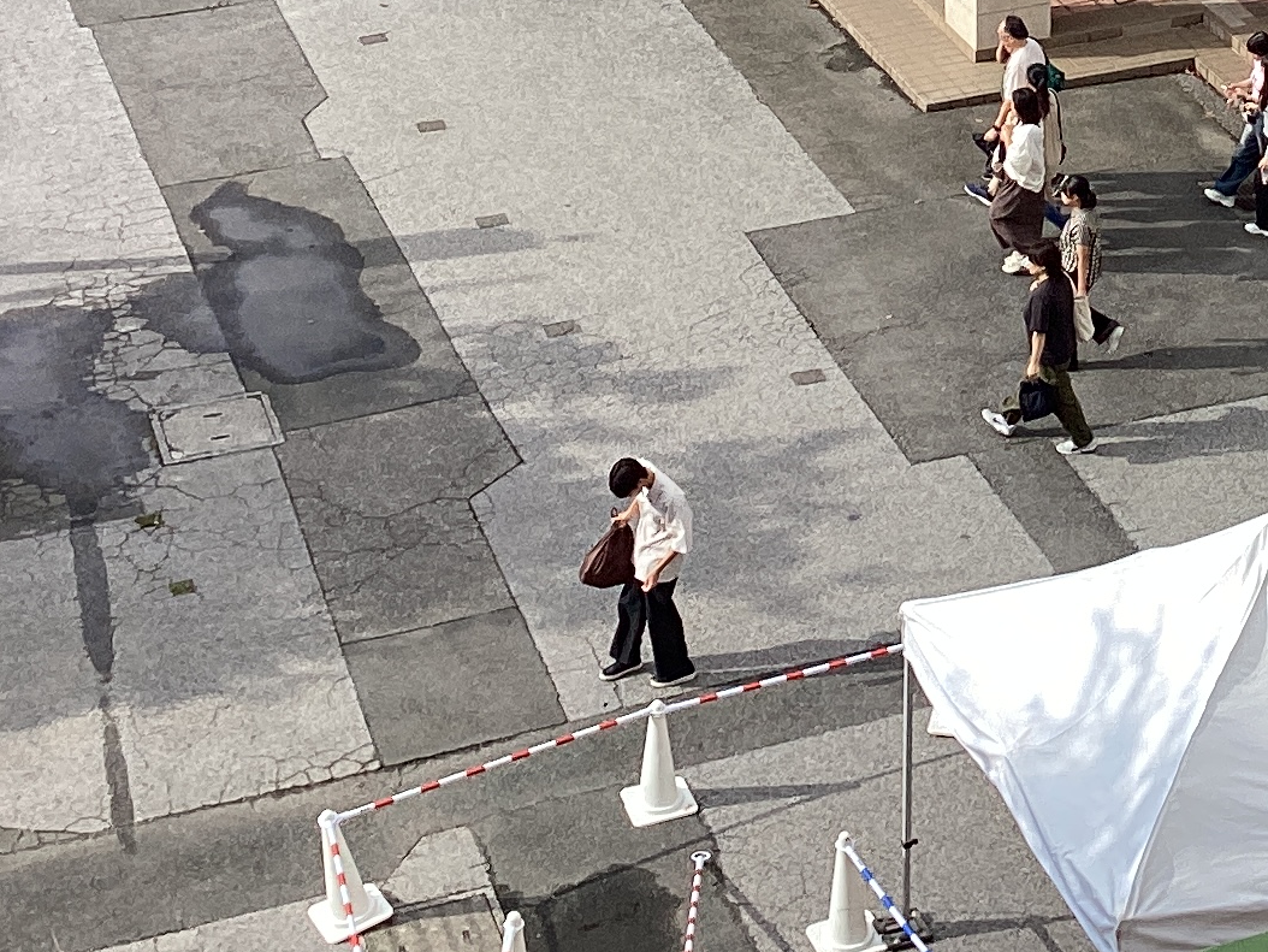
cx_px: 1249
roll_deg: -1.4
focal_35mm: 96
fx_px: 3517
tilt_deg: -21.9
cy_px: -215
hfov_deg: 19.9
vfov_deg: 14.9
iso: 25
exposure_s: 1/799
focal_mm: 3.3
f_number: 2.4
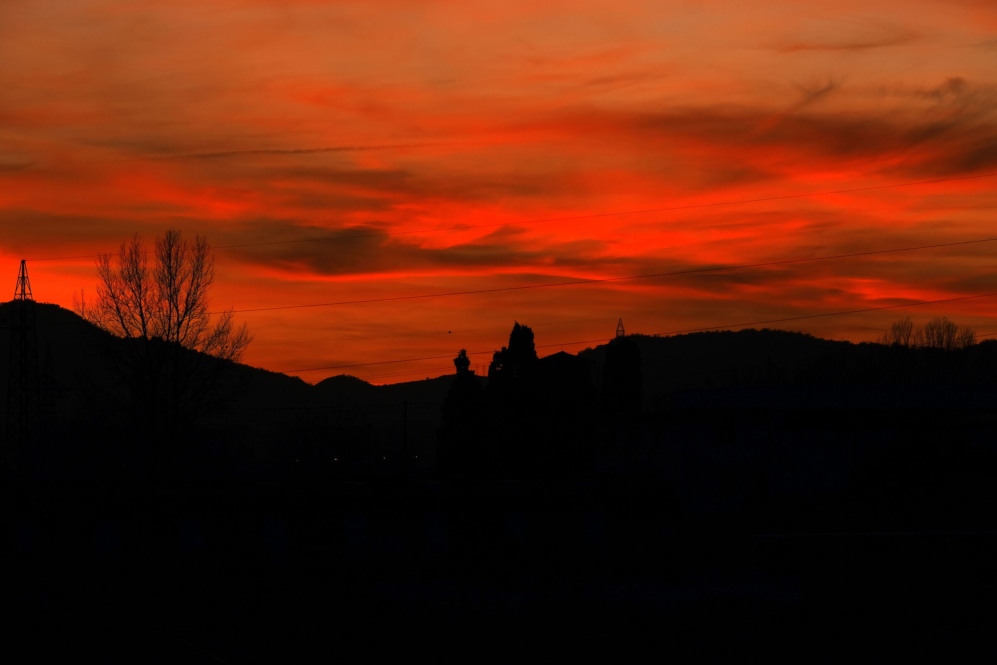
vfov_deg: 10.1
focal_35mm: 136
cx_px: 498
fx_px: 3766
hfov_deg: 15.1
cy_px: 332
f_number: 8
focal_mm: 90.4
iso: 160
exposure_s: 1/60
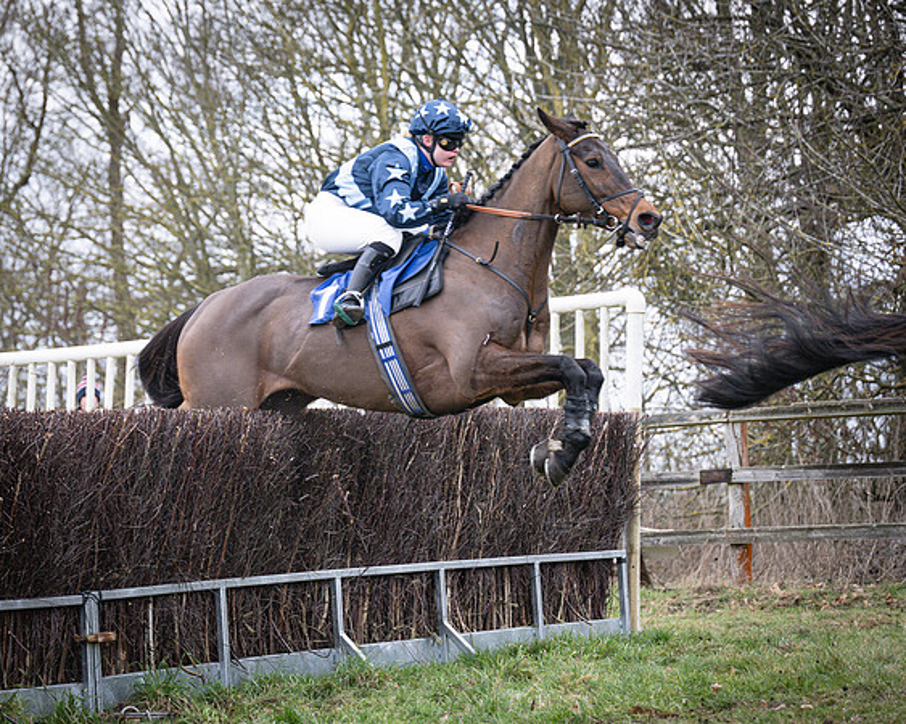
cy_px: 346
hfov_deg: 16.0
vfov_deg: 12.9
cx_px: 217
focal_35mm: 120
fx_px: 3212
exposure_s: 1/1600
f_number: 2.8
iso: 400
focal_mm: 70
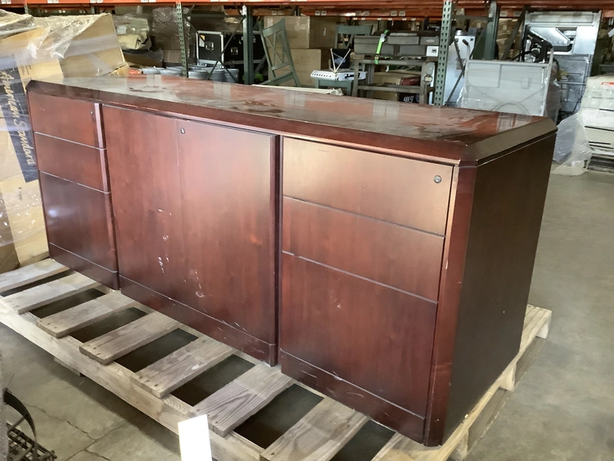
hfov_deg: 58.3
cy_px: 230
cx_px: 307
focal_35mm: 31
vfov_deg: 45.5
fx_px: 550
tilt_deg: -19.1
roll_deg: -2.0
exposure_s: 1/30
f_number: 2.4
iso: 320
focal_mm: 3.3
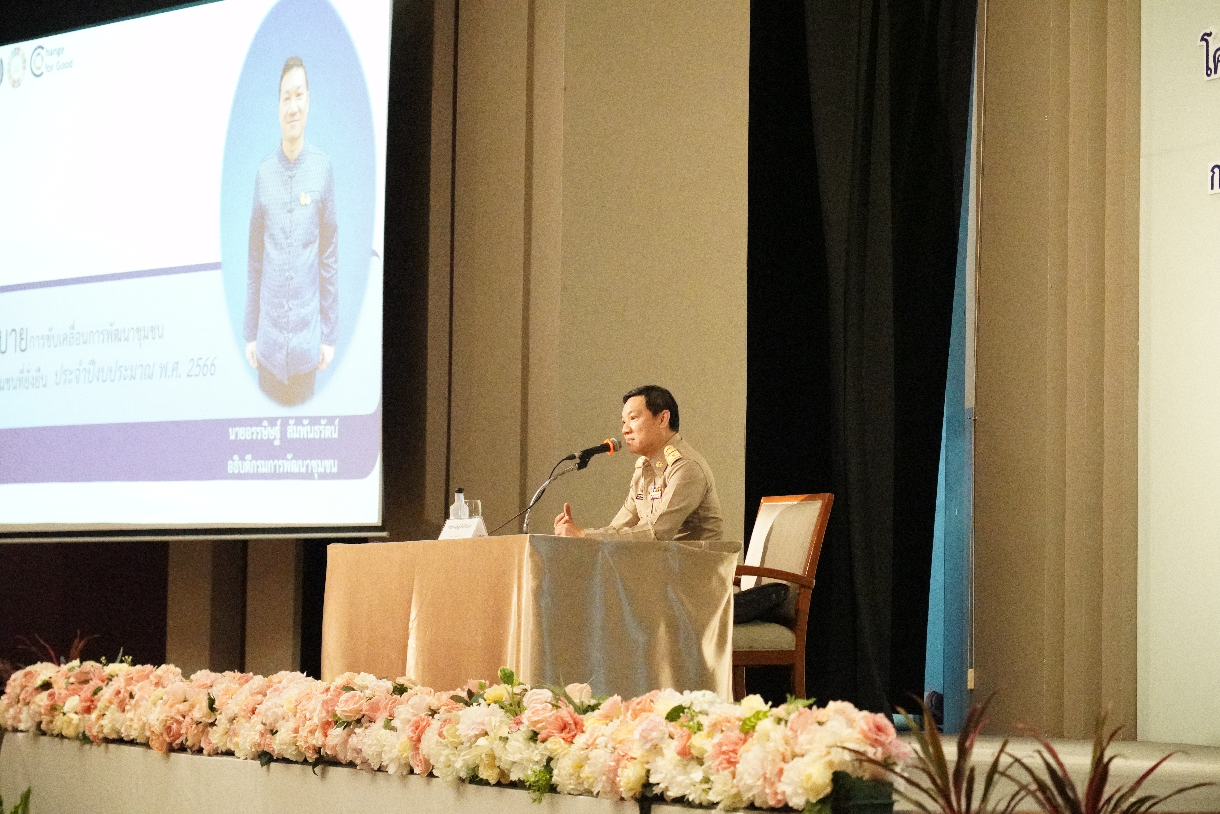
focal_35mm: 105
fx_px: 3559
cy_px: 407
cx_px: 610
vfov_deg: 13.0
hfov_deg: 19.5
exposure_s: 1/400
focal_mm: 105
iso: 51200
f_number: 5
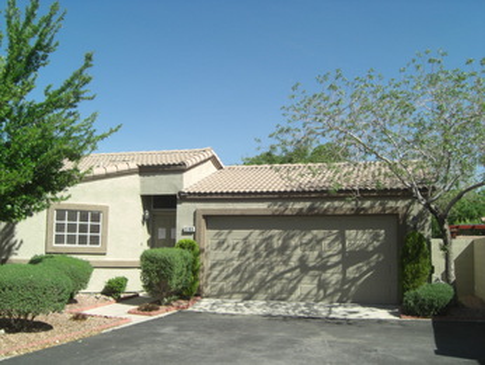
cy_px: 182
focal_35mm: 38
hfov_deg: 48.9
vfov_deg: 37.8
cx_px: 242
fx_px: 533
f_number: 4
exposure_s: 1/800
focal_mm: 7.9
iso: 80
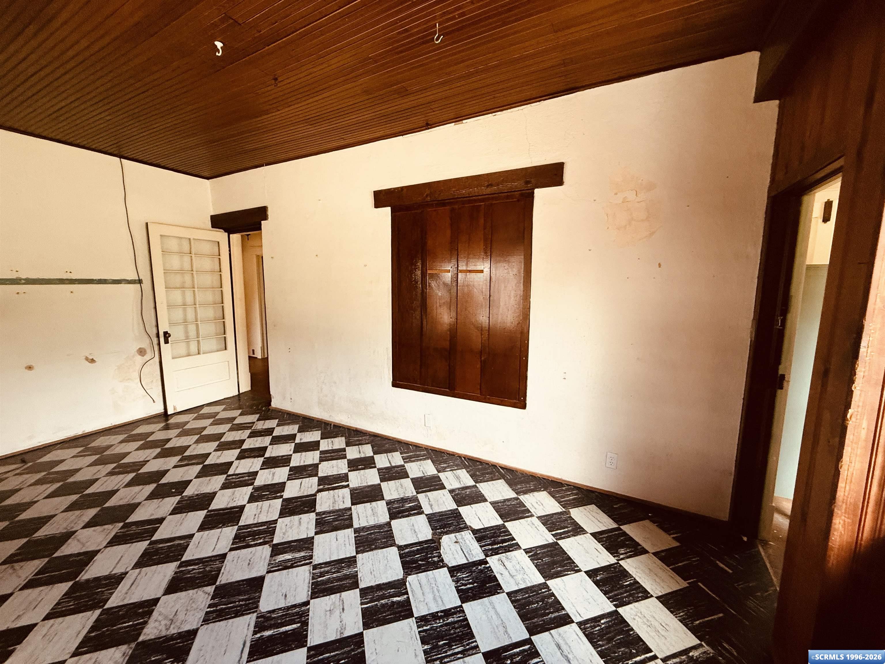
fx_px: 358
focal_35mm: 14
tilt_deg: -7.4
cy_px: 332
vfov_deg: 85.7
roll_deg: -0.3
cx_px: 442
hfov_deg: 102.1
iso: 320
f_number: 2.2
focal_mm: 2.22
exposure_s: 1/80
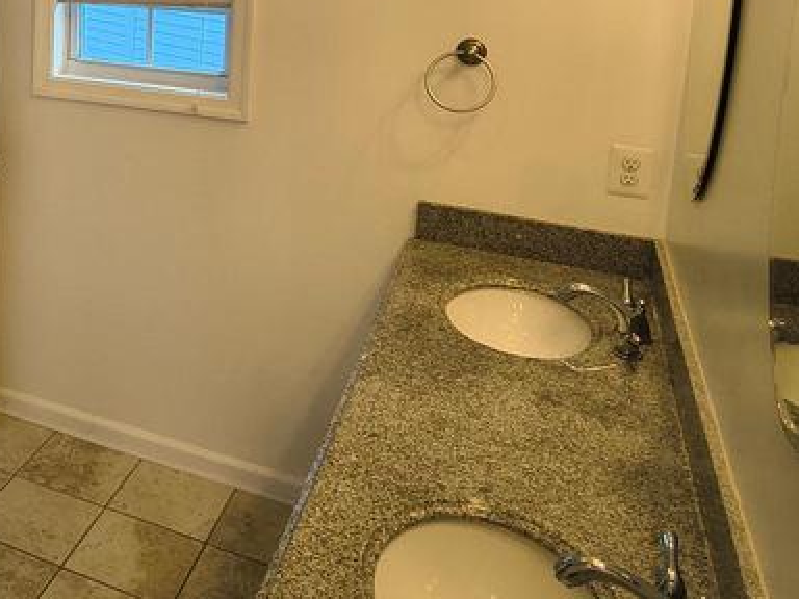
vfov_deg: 40.0
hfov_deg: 44.7
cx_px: -58
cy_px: 33
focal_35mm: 32
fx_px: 739
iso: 110
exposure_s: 1/120
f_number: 2.2
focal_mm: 2.13
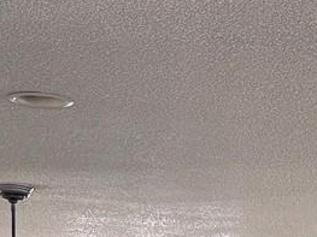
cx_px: 591
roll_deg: -0.7
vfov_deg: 9.4
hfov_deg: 12.3
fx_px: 1336
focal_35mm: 146
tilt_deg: -3.2
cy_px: 504
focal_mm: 6.76
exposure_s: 1/60
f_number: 1.78
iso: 125
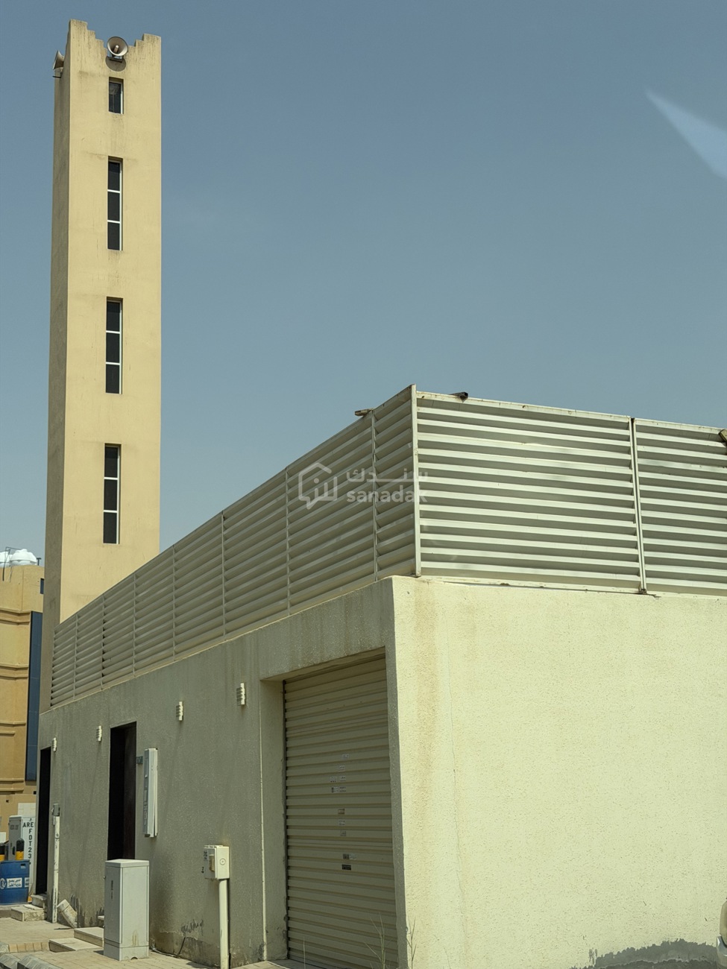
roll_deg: +2.6
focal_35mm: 48
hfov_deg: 30.3
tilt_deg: +12.9
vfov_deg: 39.7
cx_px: 364
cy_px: 484
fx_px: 1344
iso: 64
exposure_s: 1/7874
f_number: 1.78
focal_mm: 6.76
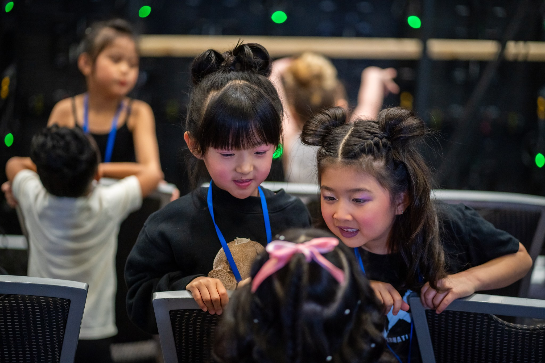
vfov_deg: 16.1
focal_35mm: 85
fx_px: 1287
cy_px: 182
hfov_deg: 23.9
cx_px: 272
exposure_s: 1/500
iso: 1000
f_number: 1.8
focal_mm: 85
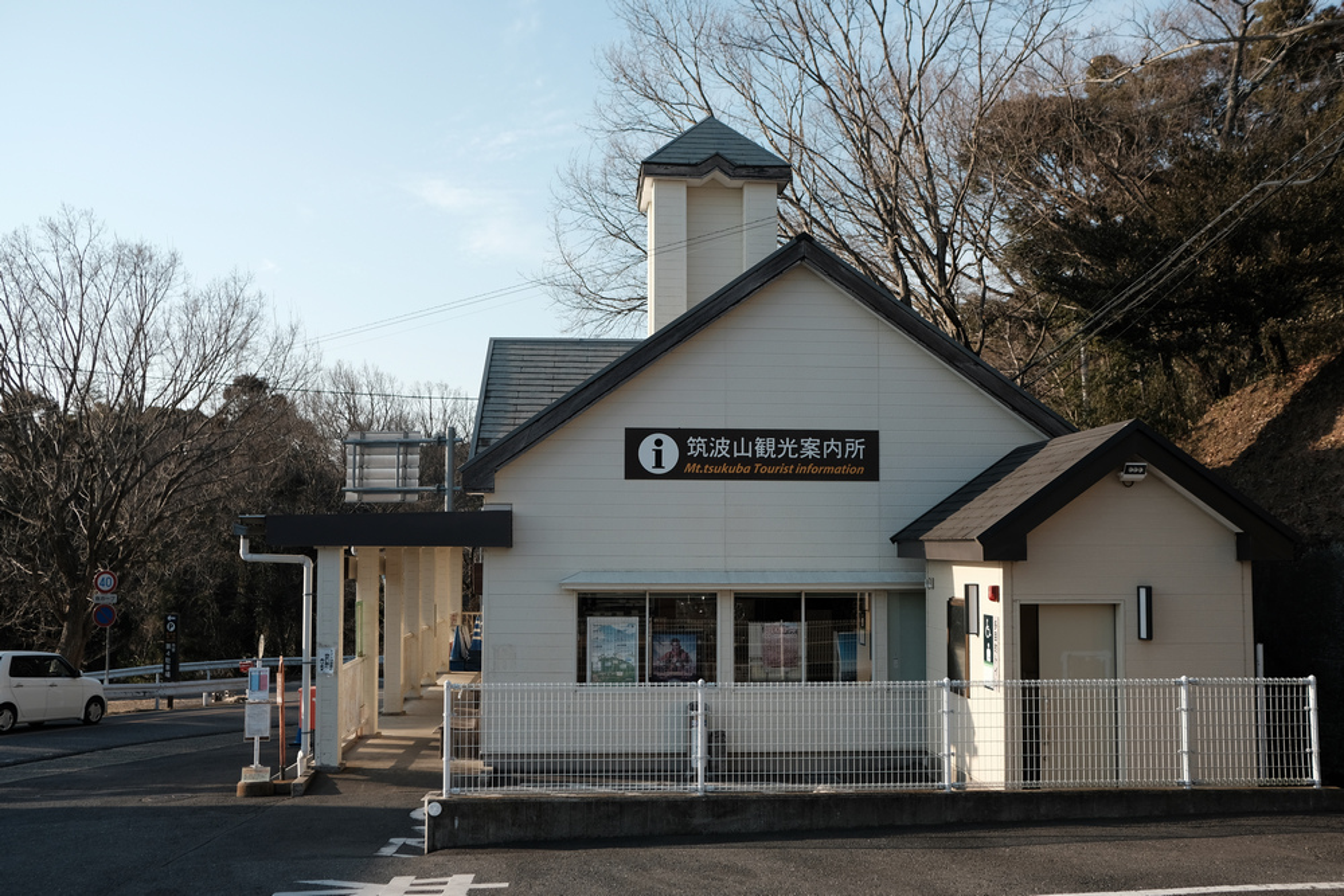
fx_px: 1307
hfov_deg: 54.4
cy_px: 448
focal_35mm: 35
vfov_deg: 37.9
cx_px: 672
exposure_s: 1/800
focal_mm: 23
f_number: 4
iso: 200
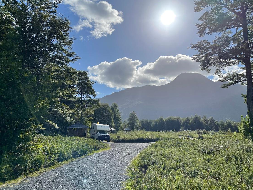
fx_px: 205
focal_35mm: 28
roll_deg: -0.3
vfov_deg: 49.8
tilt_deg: +6.7
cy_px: 97
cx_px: 127
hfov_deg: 63.4
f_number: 1.6
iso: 32
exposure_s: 1/8547
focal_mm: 5.1
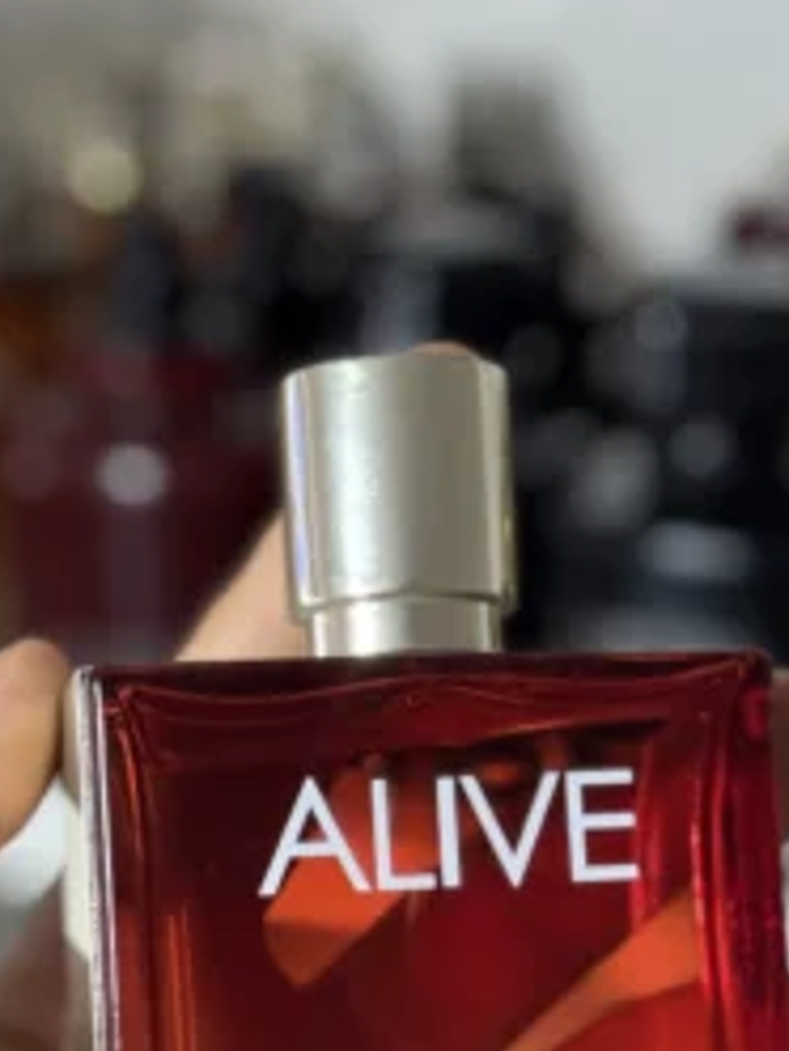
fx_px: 3373
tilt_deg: -23.9
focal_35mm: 111
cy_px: 943
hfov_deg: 13.3
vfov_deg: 17.5
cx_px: 394
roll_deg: -0.4
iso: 200
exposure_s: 1/50
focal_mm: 6.76
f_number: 1.78
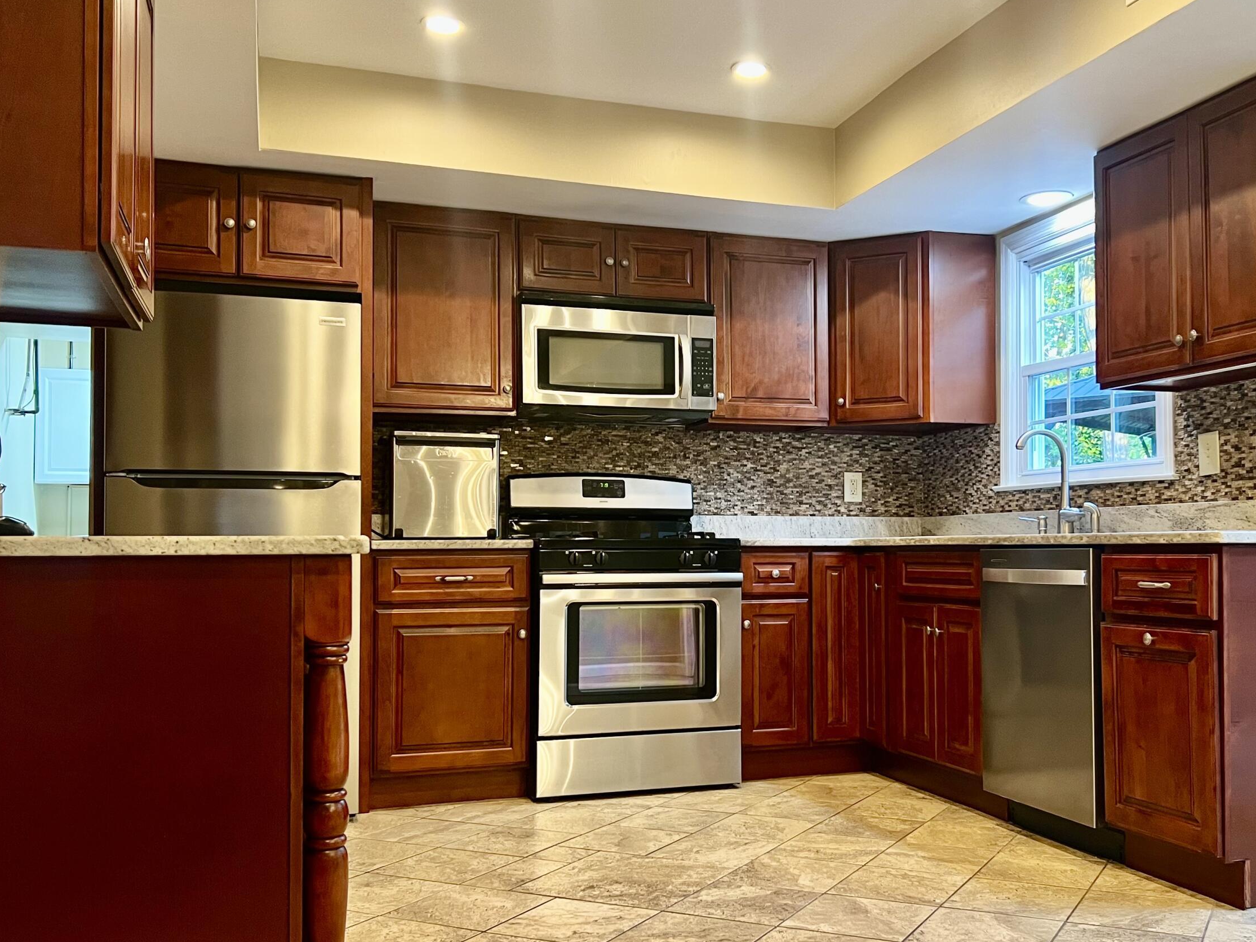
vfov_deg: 40.7
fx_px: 1270
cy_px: 510
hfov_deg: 52.3
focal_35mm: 35
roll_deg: +0.4
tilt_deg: +1.6
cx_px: 752
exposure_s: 1/60
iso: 160
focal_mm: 5.7
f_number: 1.5
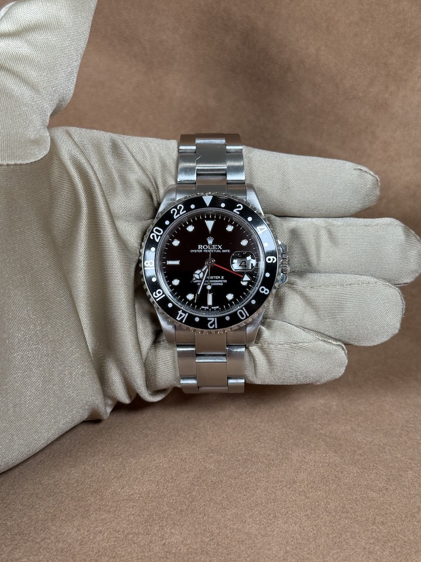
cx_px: 214
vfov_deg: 38.9
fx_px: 795
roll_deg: -2.1
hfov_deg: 29.7
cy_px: 281
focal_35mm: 49
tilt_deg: -21.8
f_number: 1.78
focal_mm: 6.76
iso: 125
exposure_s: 1/120
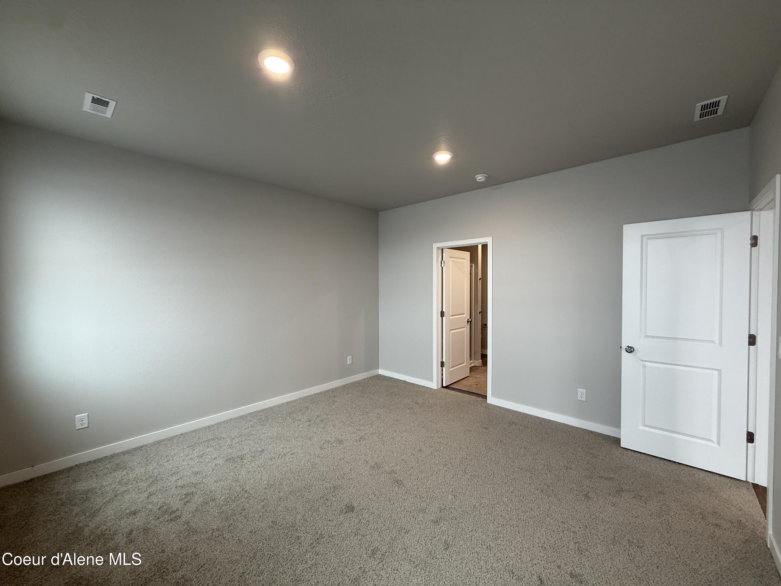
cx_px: 390
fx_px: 316
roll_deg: +0.0
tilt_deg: -1.0
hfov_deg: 102.1
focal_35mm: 14
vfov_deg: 85.7
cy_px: 293
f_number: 2.2
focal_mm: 2.22
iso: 200
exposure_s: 1/120
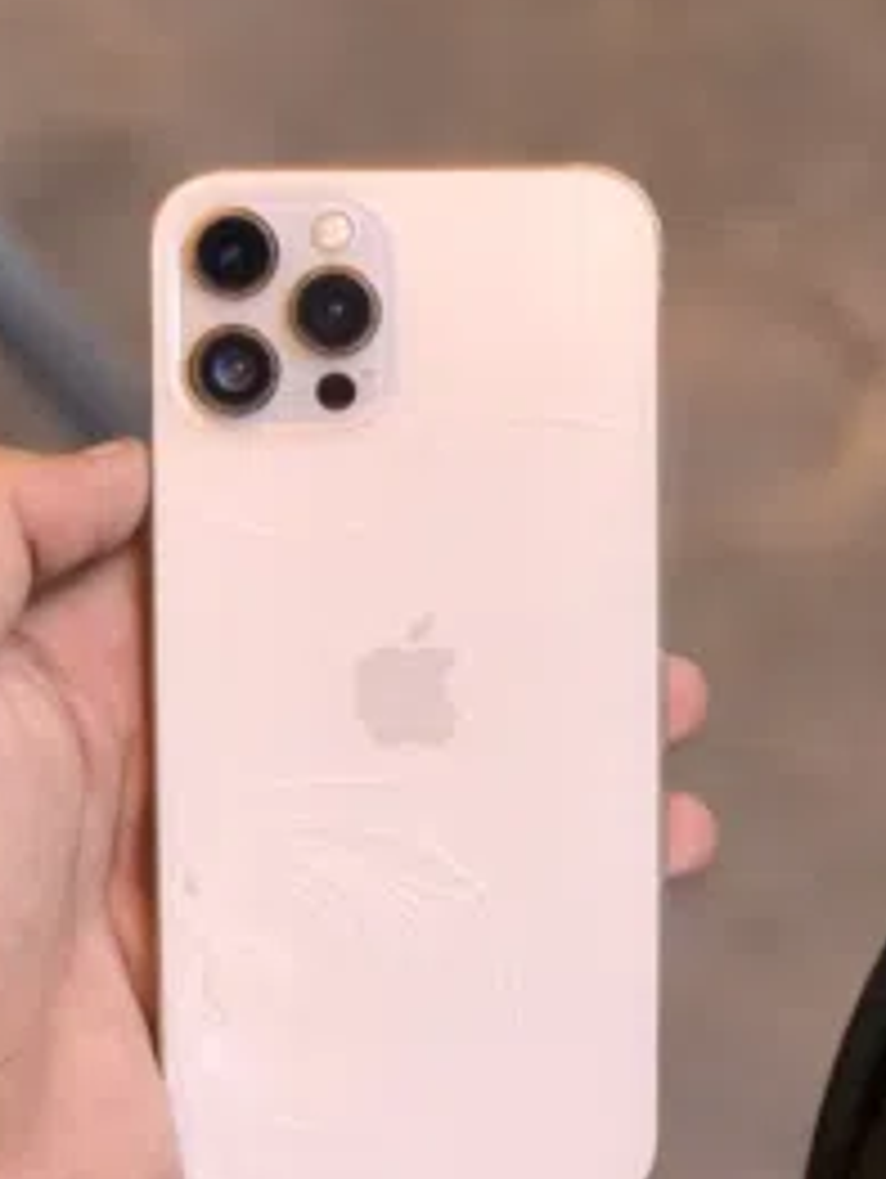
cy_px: 720
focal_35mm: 87
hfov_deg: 17.0
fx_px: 2964
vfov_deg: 22.4
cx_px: 409
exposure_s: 1/30
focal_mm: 6.6
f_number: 2.8
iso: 64
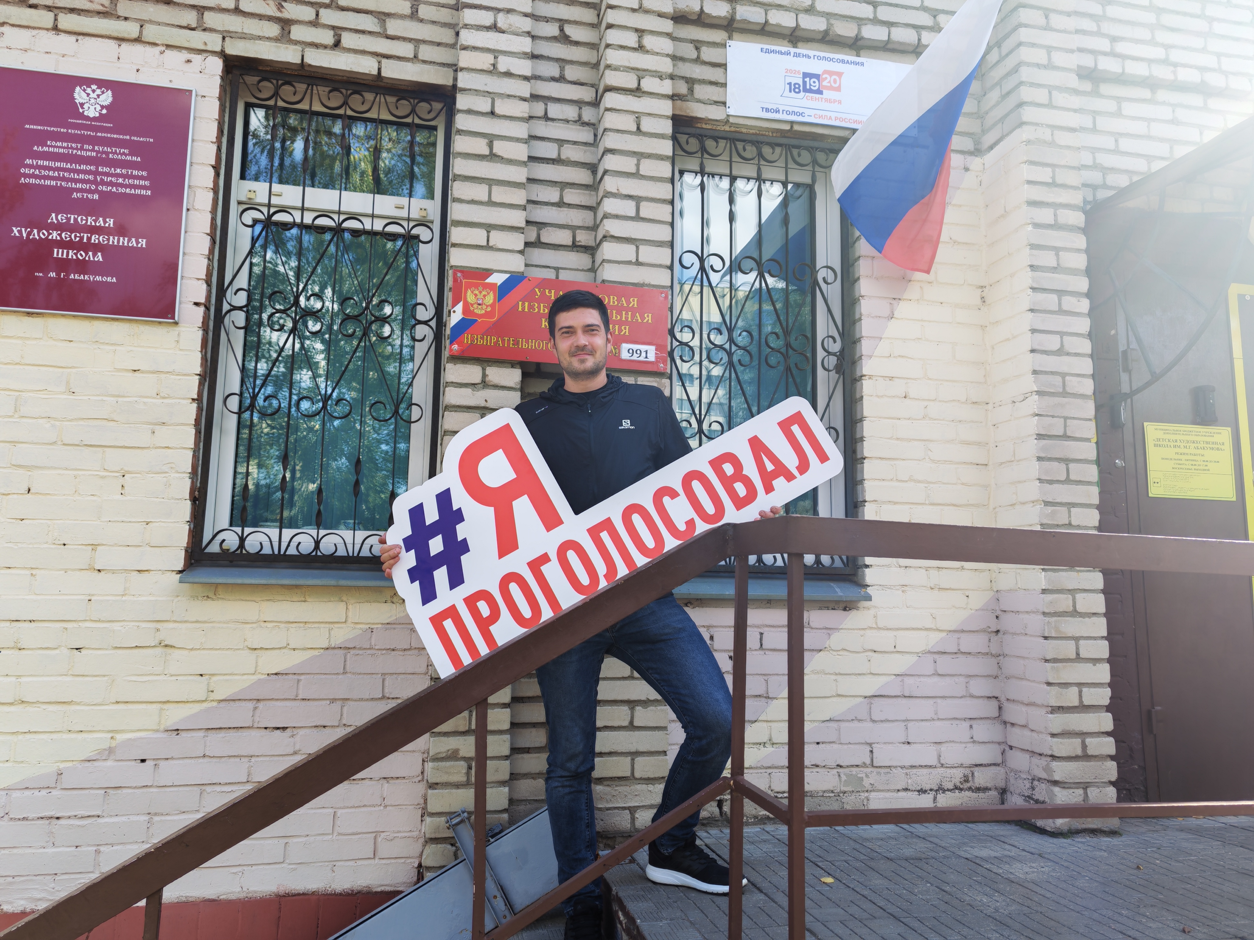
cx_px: 627
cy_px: 470
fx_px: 978
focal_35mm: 27
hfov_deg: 65.3
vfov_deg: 51.4
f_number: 1.9
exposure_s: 1/110
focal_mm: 6.12
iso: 50
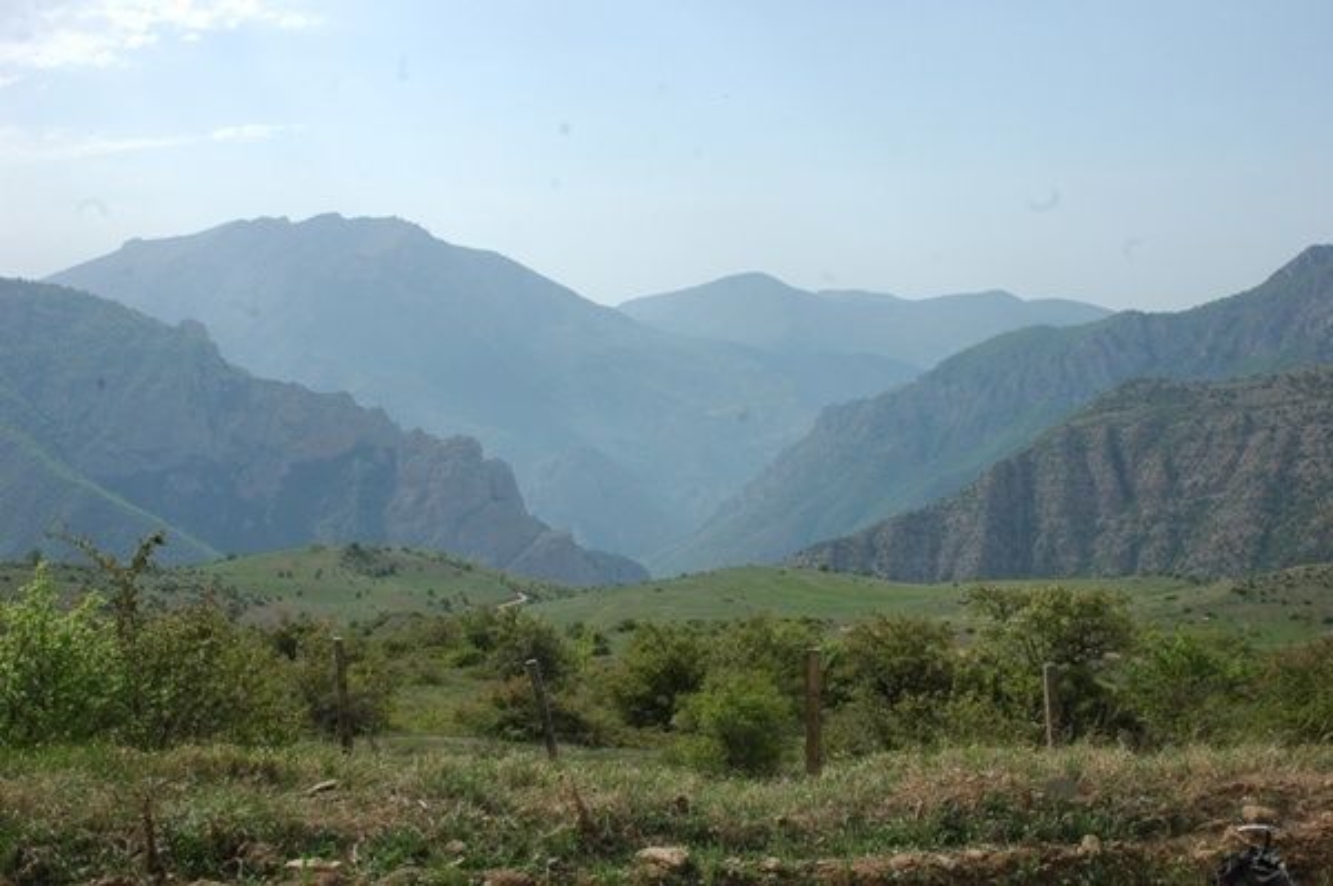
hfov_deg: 46.4
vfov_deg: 31.8
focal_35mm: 42
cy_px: 443
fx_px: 1554
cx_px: 666
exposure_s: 1/500
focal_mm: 28
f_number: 11
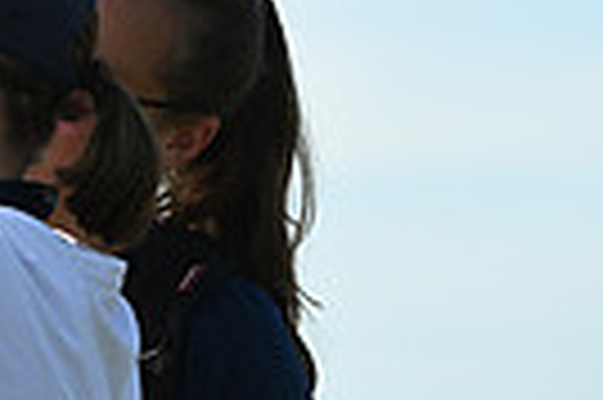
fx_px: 7980
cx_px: -616
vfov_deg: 2.9
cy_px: -299
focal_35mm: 477
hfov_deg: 4.3
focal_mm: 110
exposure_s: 1/1250
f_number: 5
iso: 220
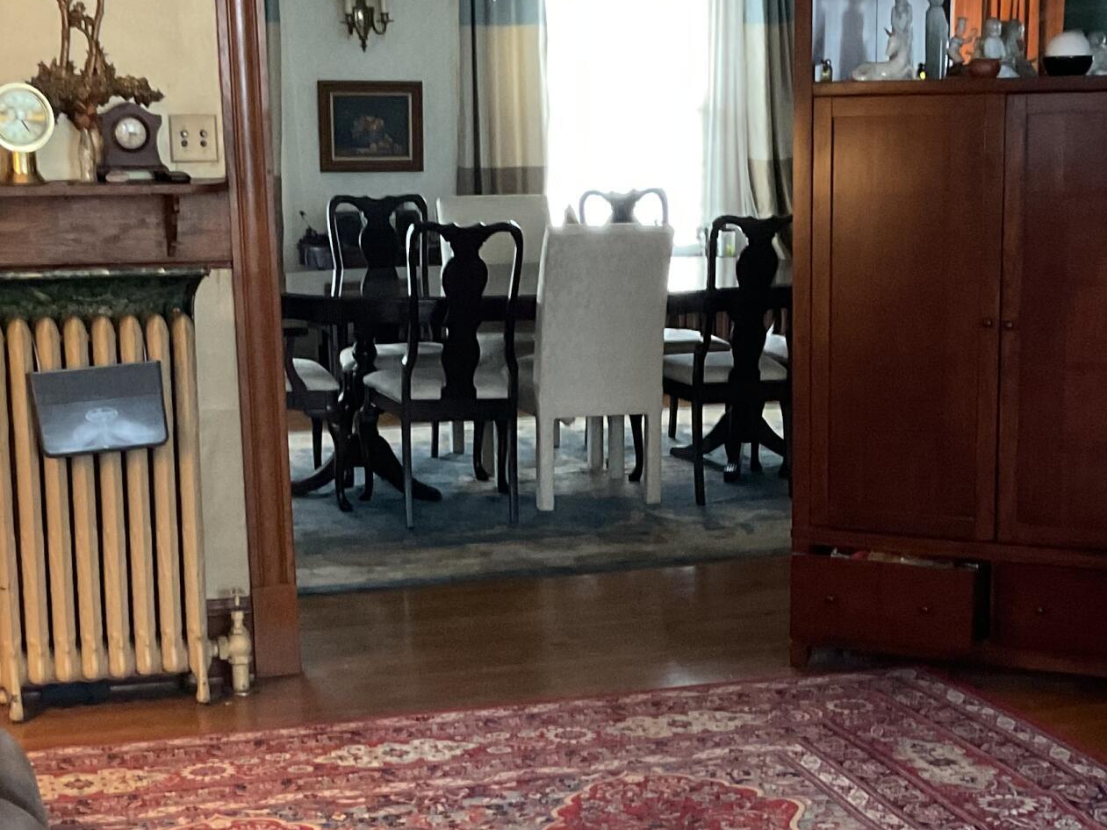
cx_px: 657
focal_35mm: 69
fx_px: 2207
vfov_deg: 21.2
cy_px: 598
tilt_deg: -12.2
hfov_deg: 28.1
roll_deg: +0.5
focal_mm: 3
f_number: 1.8
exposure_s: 1/30
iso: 320
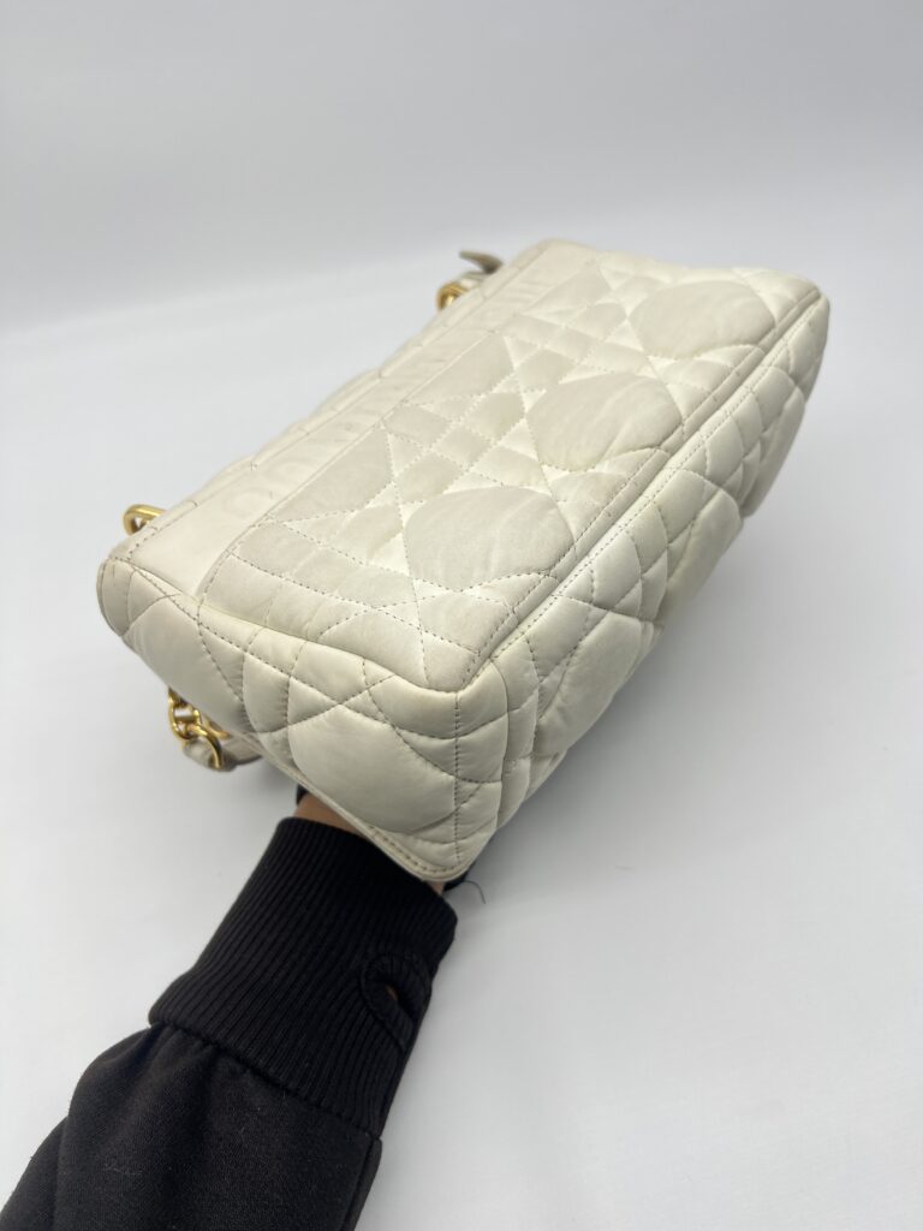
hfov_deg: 53.1
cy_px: 616
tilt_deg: -47.2
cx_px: 462
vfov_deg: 67.3
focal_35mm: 26
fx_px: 924
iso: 40
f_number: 1.5
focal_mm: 5.7
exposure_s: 1/159
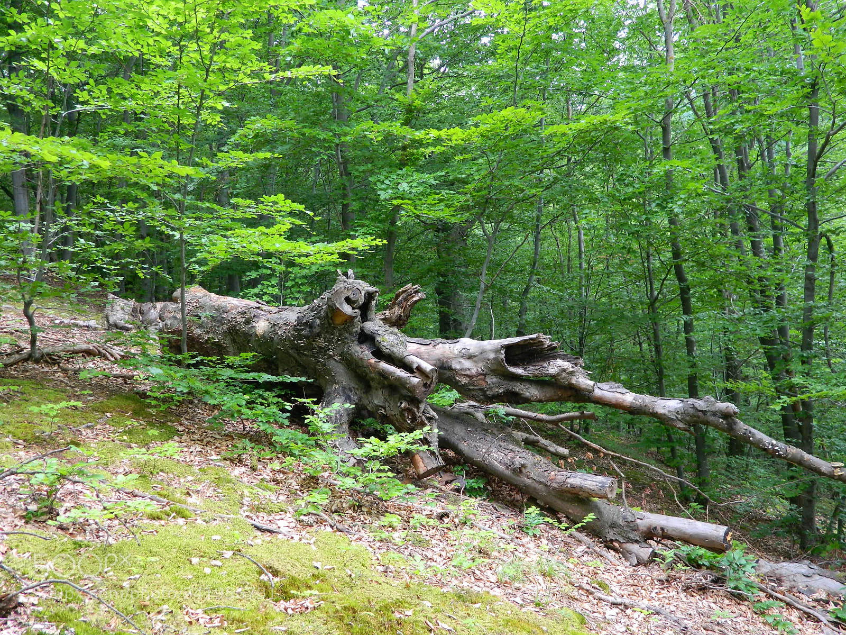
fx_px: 855
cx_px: 423
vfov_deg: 40.7
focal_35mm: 35
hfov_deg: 52.6
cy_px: 318
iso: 180
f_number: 3.3
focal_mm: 6.2
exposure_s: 1/40
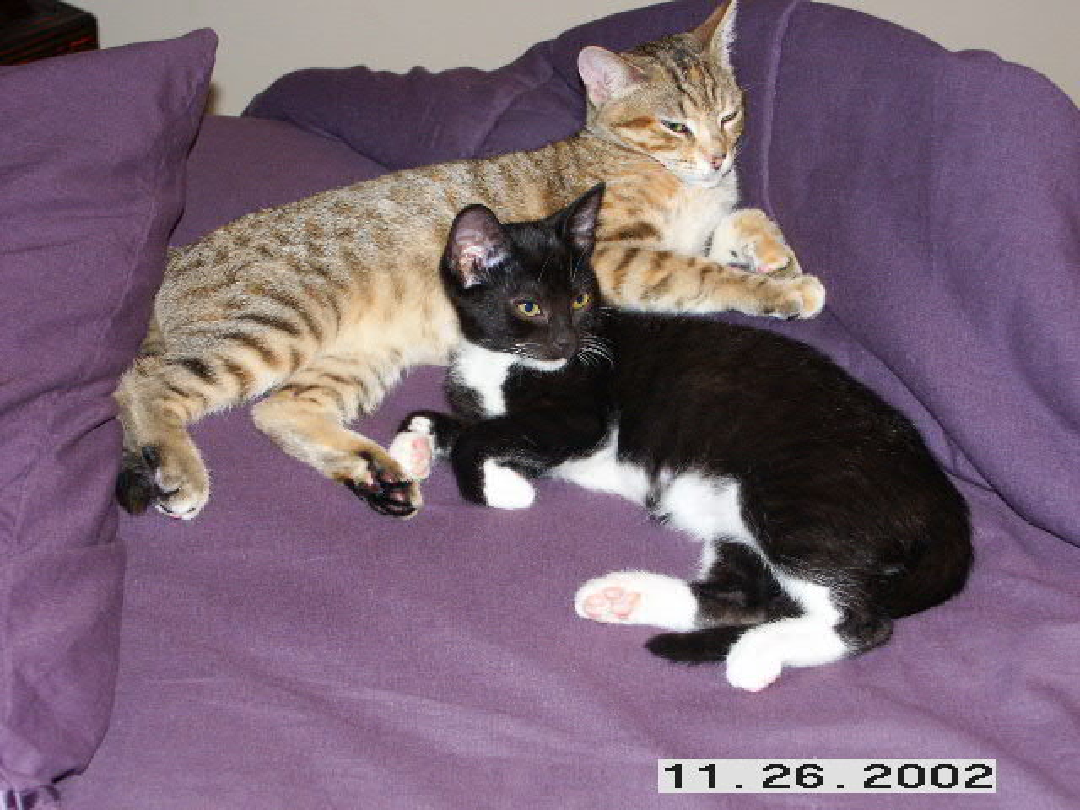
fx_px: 2059
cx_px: 540
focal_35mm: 66
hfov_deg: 29.4
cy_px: 405
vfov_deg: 22.3
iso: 200
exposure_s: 1/60
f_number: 3.5
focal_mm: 16.52
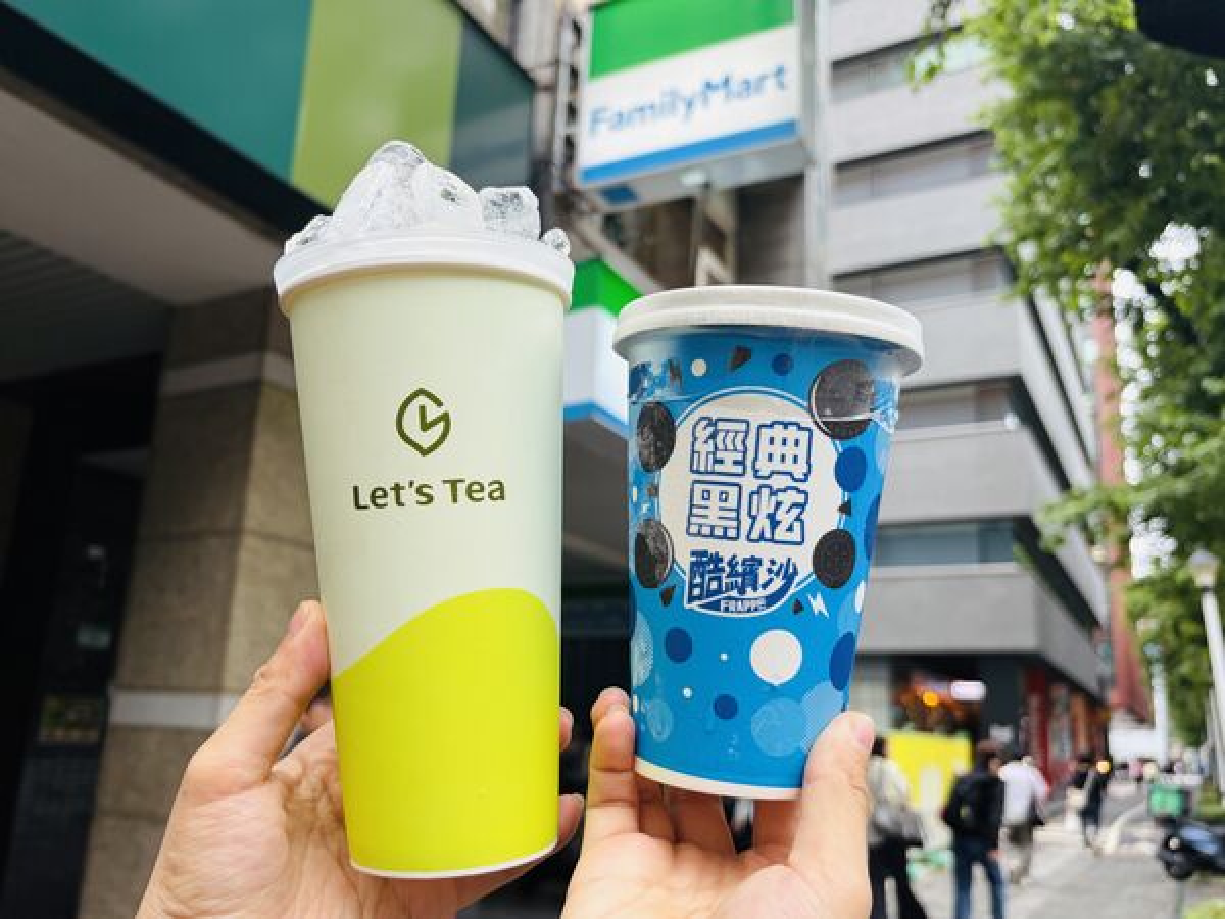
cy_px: 460
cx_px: 612
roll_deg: -2.5
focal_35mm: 26
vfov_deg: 53.1
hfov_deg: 67.3
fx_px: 920
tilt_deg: +13.7
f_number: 1.6
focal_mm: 5.96
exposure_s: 1/120
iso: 50
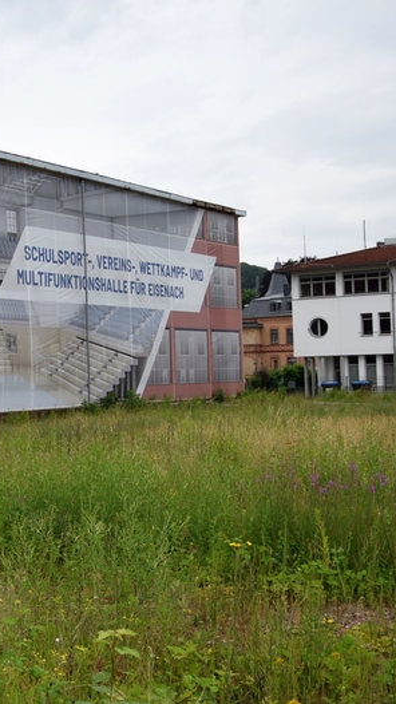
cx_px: -116
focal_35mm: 60
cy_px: 347
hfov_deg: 18.7
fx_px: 1116
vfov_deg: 35.0
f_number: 6.3
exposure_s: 1/160
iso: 100
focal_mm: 25
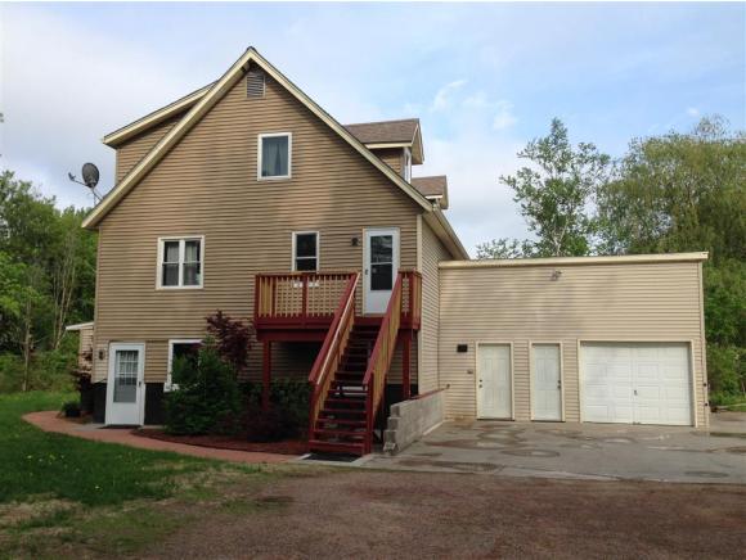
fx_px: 712
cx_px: 373
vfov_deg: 43.0
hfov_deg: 55.3
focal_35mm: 33
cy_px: 280
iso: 50
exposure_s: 1/1022
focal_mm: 4.12
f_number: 2.4
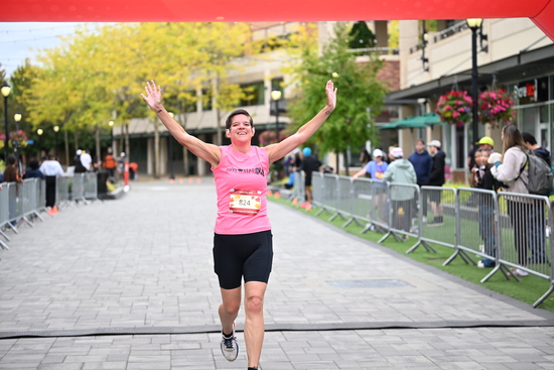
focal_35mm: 74
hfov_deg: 27.3
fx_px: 1139
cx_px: 277
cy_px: 185
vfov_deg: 18.4
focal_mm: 74
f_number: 2.8
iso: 640
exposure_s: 1/2000
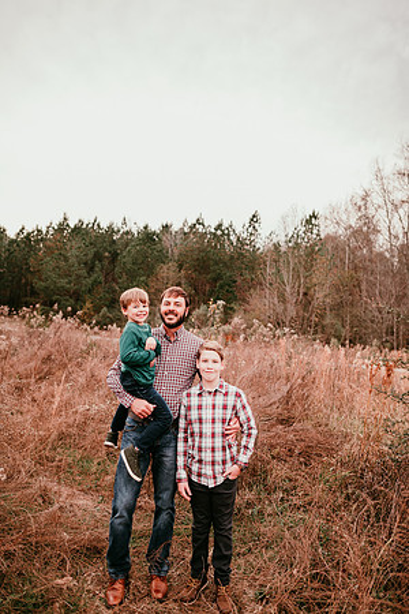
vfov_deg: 73.7
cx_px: 204
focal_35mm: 24
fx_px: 409
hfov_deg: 53.1
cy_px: 307
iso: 100
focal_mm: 24
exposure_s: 1/160
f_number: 2.2
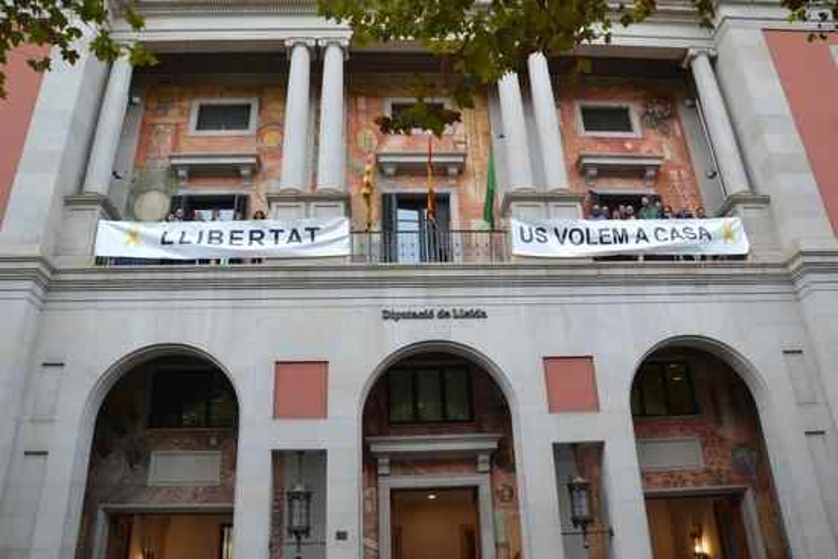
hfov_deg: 67.4
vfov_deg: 48.0
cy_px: 280
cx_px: 419
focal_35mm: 27
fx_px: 629
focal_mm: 18
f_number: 5.6
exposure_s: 1/125
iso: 400
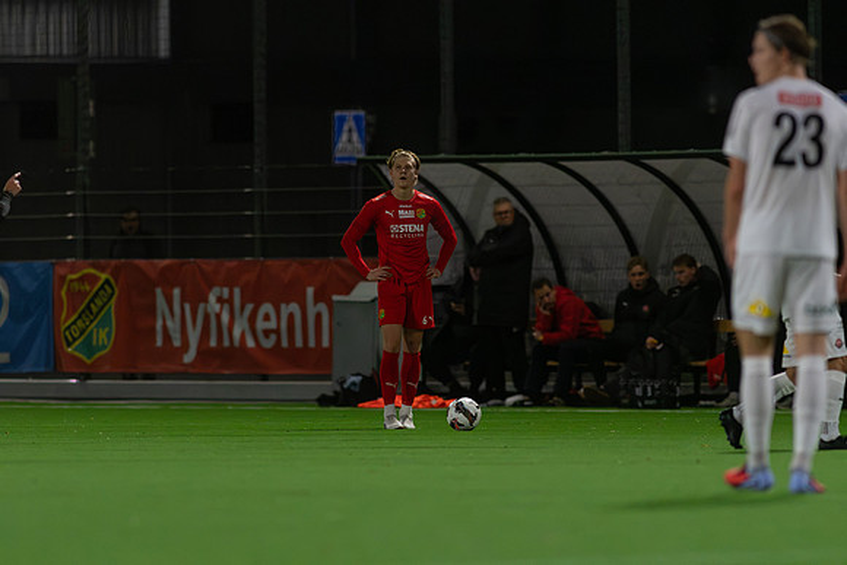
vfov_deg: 3.1
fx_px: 10589
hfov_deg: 4.6
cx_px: 424
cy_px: 282
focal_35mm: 450
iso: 8000
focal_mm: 300
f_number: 3.2
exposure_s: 1/1000
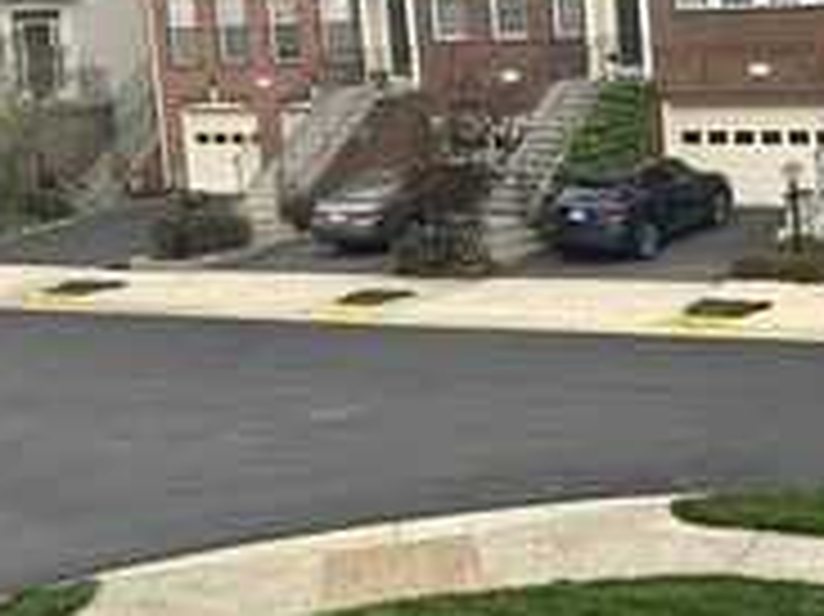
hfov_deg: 26.2
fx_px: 1689
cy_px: 205
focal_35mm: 71
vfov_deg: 20.6
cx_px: 788
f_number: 1.5
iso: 50
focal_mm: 5.7
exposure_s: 1/461
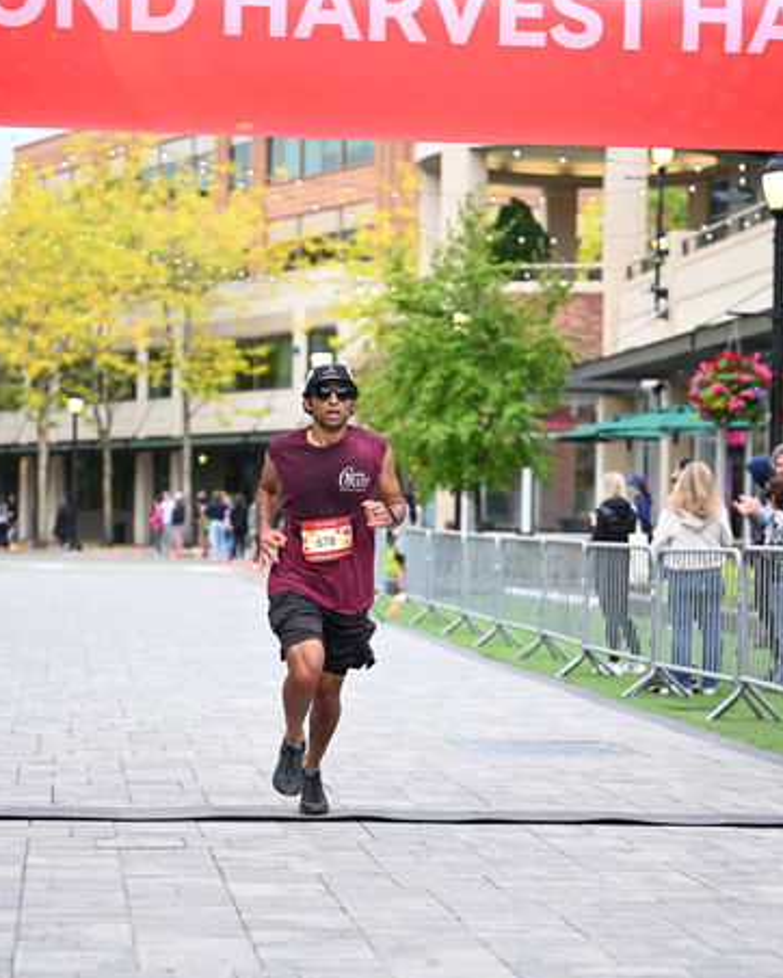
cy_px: 532
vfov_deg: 21.5
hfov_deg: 17.3
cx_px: 390
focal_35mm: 89
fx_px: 2576
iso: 1250
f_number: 2.8
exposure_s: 1/1250
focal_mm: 78
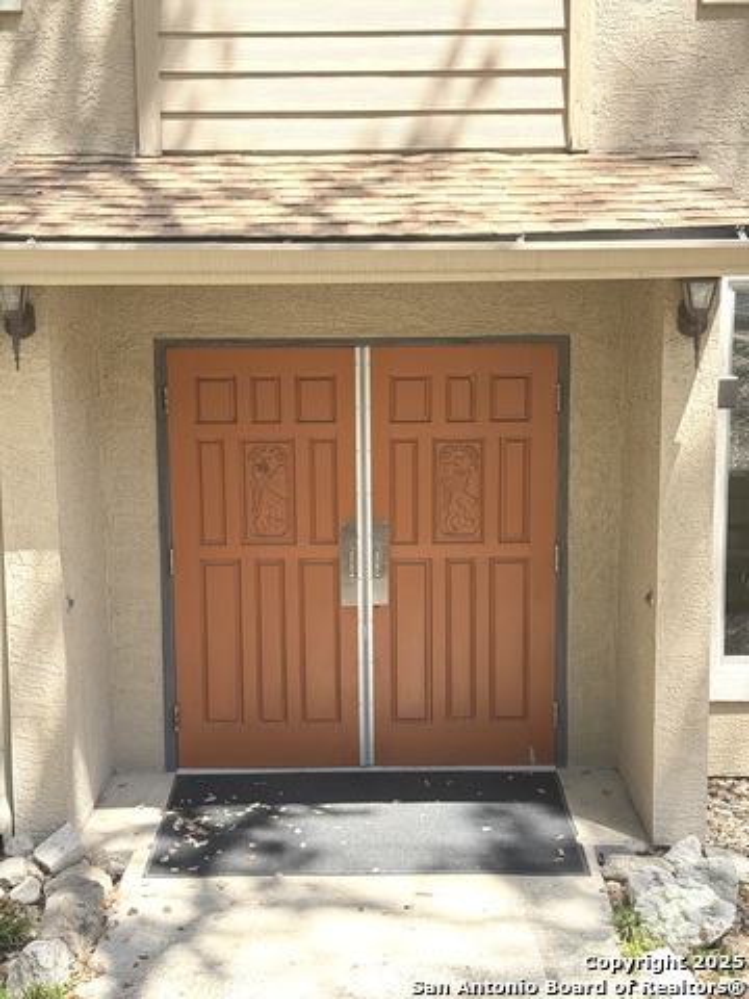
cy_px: 500
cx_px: 374
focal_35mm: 48
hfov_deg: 30.3
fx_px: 1385
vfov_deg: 39.7
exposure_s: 1/1330
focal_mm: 6.76
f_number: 1.78
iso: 100
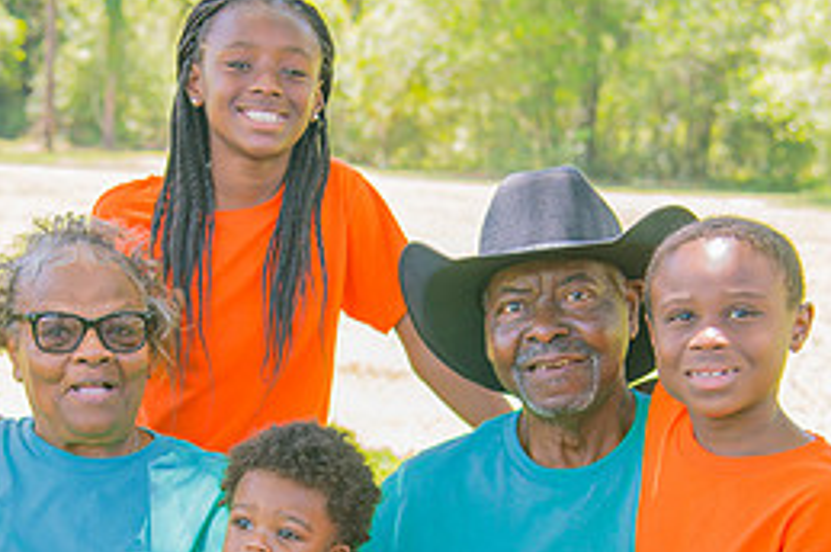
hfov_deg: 19.8
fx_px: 2375
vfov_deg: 13.1
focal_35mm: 103
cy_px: 510
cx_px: 286
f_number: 4
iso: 250
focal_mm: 46
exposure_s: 1/125
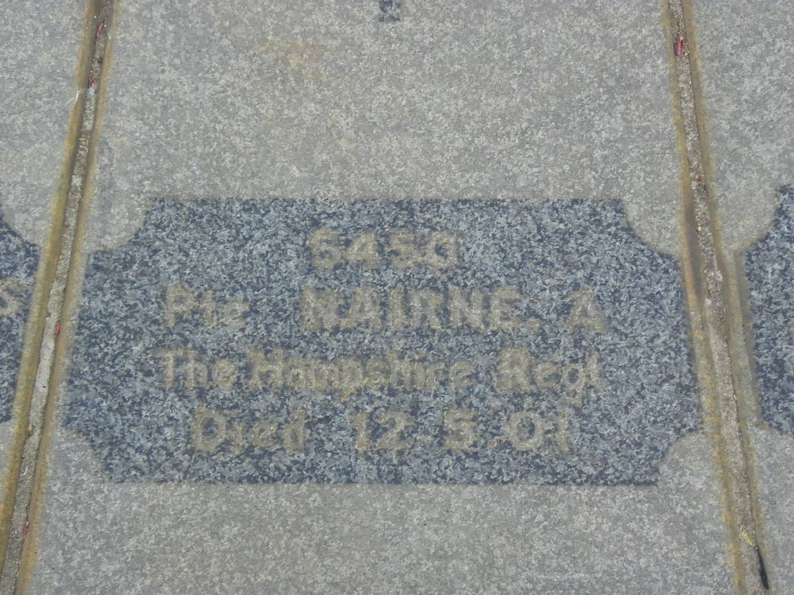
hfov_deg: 24.4
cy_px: 298
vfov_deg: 18.4
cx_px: 397
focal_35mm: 80
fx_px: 1835
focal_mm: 14.2
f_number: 4
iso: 64
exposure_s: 1/40
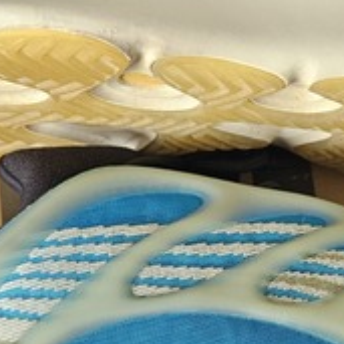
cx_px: 213
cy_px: 212
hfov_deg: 21.3
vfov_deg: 21.4
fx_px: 911
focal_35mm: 81
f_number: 1.8
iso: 160
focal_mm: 5.4
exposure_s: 1/180
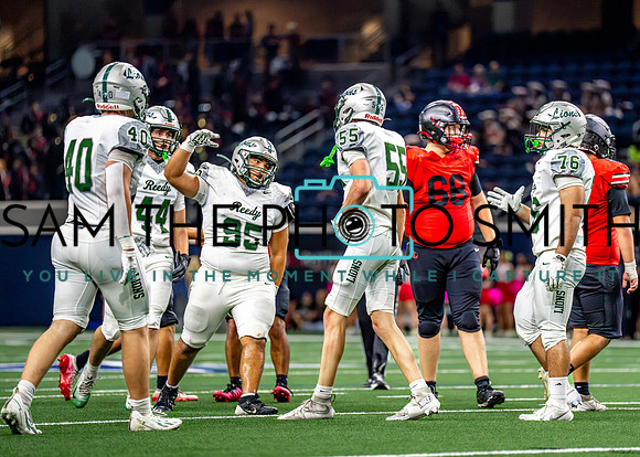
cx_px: 376
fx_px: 4196
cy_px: 236
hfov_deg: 8.7
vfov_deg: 6.2
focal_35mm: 231
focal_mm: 200
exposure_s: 1/2000
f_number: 2.8
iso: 5000
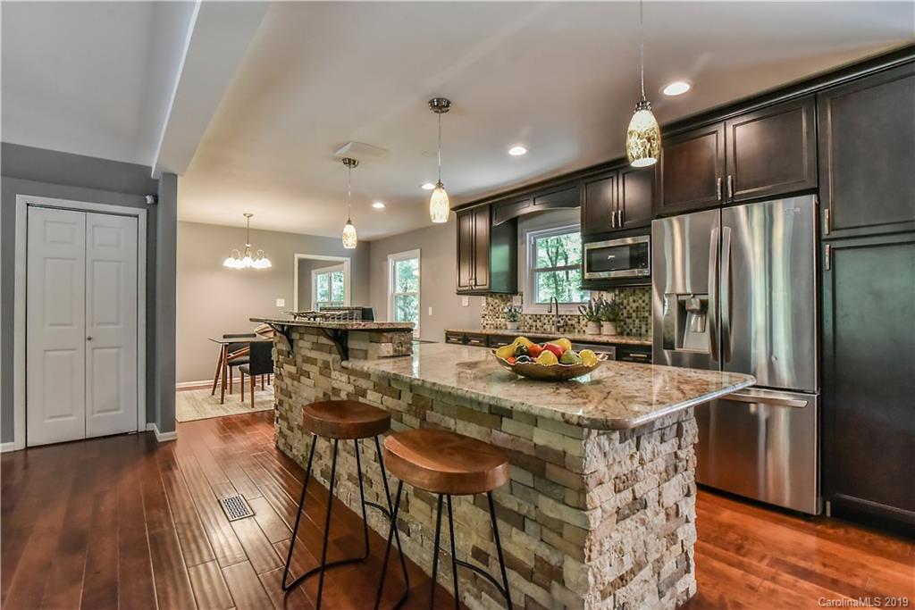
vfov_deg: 73.8
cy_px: 305
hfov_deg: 96.7
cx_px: 458
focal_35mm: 16
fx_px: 407
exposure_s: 1/80
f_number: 9
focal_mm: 16
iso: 4000
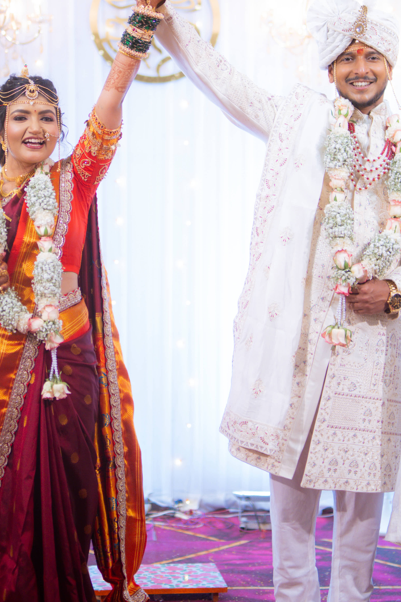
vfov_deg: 29.5
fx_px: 1119
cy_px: 143
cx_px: 189
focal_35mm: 67
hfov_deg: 20.3
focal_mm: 35
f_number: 1.4
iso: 320
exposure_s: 1/500
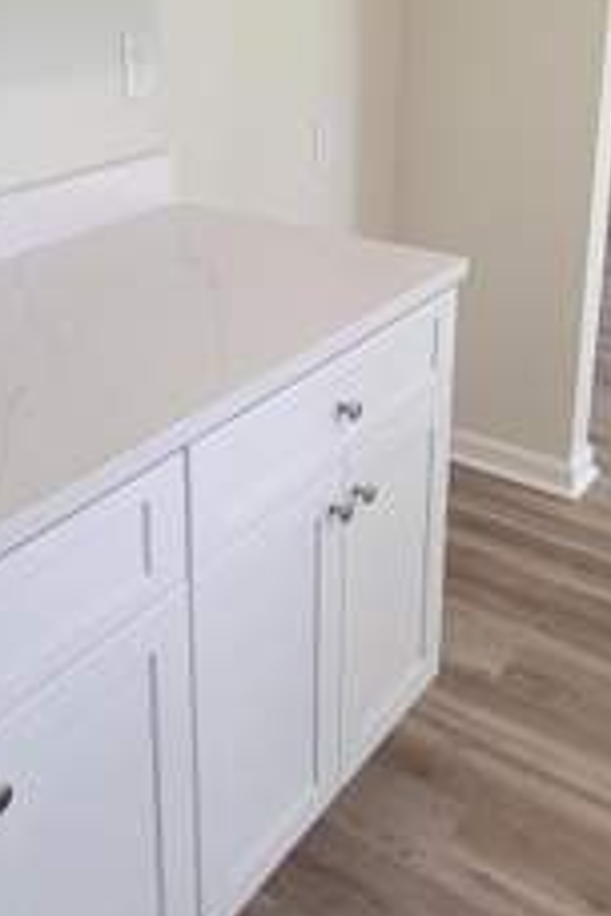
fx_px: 967
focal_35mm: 38
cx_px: 233
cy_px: 225
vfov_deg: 48.7
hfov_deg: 34.9
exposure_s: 1/60
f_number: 2.2
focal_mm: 2.2
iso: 125
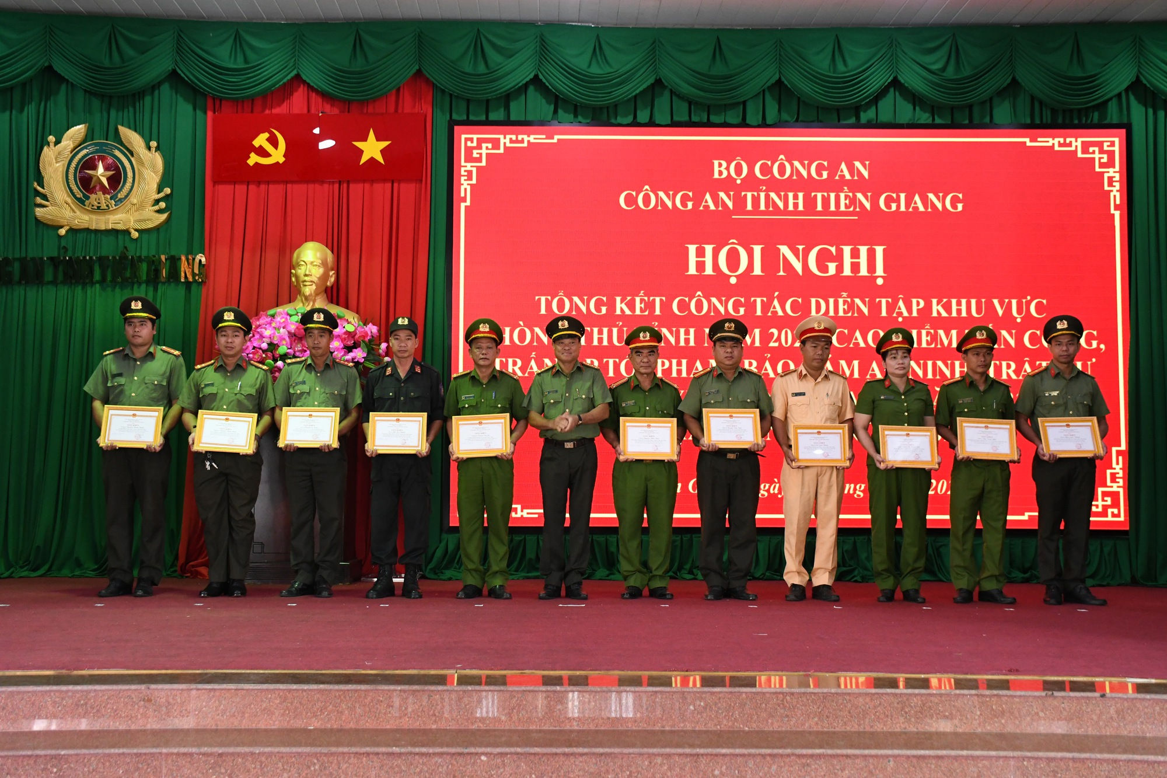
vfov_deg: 34.2
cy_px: 389
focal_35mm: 39
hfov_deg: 49.6
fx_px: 1264
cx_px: 584
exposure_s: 1/100
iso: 2500
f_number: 5.6
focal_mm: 26
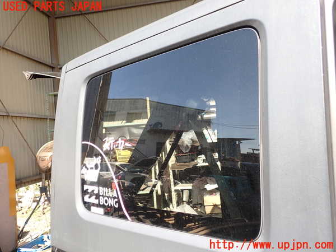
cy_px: 126
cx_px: 168
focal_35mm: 30
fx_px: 291
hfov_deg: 60.0
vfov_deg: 46.8
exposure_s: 1/125
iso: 100
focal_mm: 5.4
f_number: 3.2
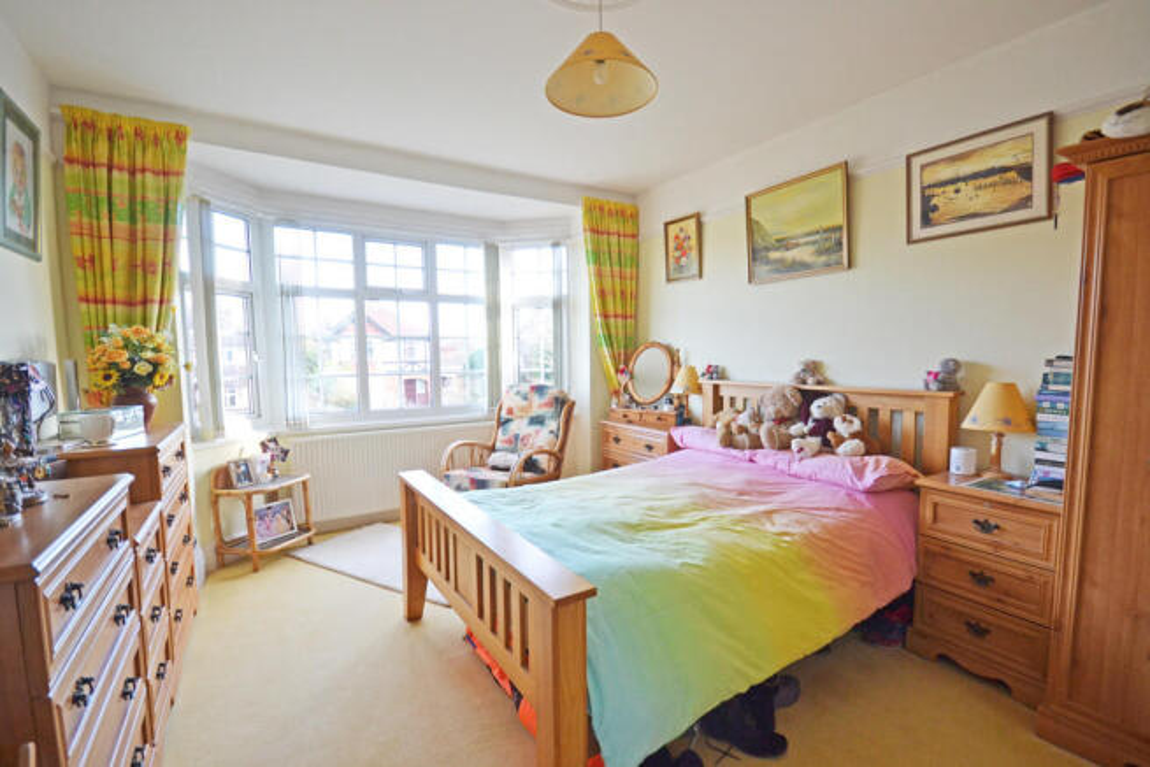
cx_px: 575
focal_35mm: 15
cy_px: 384
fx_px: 479
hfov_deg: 100.4
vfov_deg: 77.4
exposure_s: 1/80
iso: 400
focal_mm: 10
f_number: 4.5
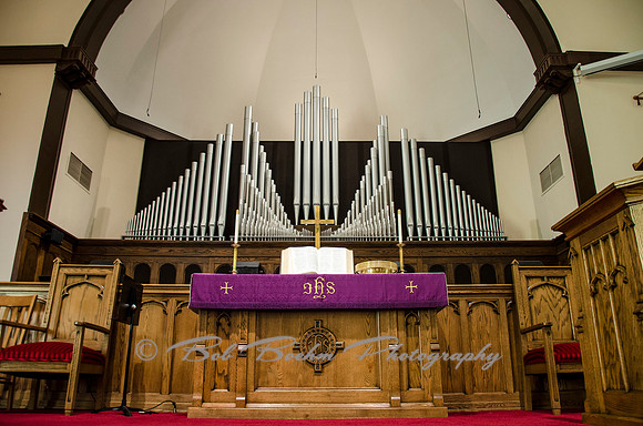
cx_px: 322
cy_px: 213
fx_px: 481
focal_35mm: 27
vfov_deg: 47.7
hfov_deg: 67.5
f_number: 3.5
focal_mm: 18
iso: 800
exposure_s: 1/40
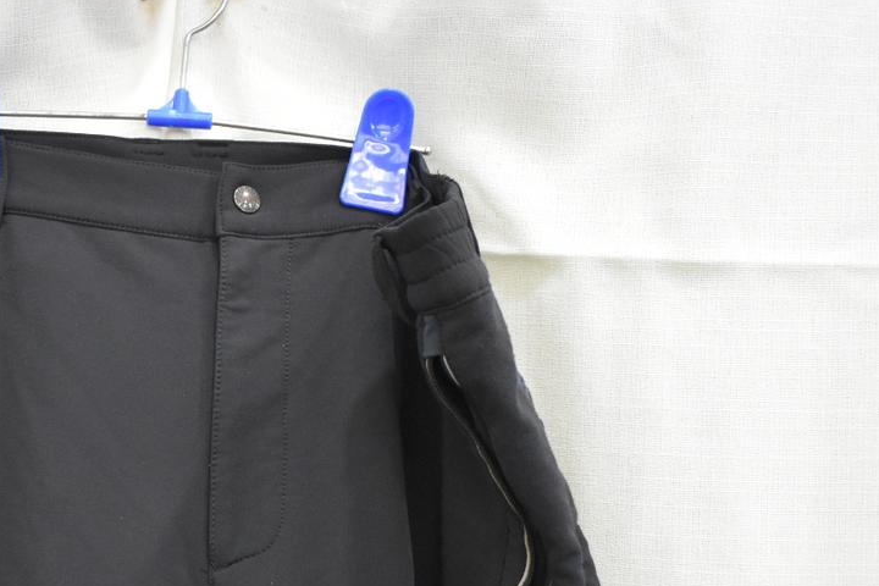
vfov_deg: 24.5
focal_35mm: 54
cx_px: 193
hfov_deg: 35.8
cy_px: 496
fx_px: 1318
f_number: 3.5
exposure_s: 1/60
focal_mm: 18
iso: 2800
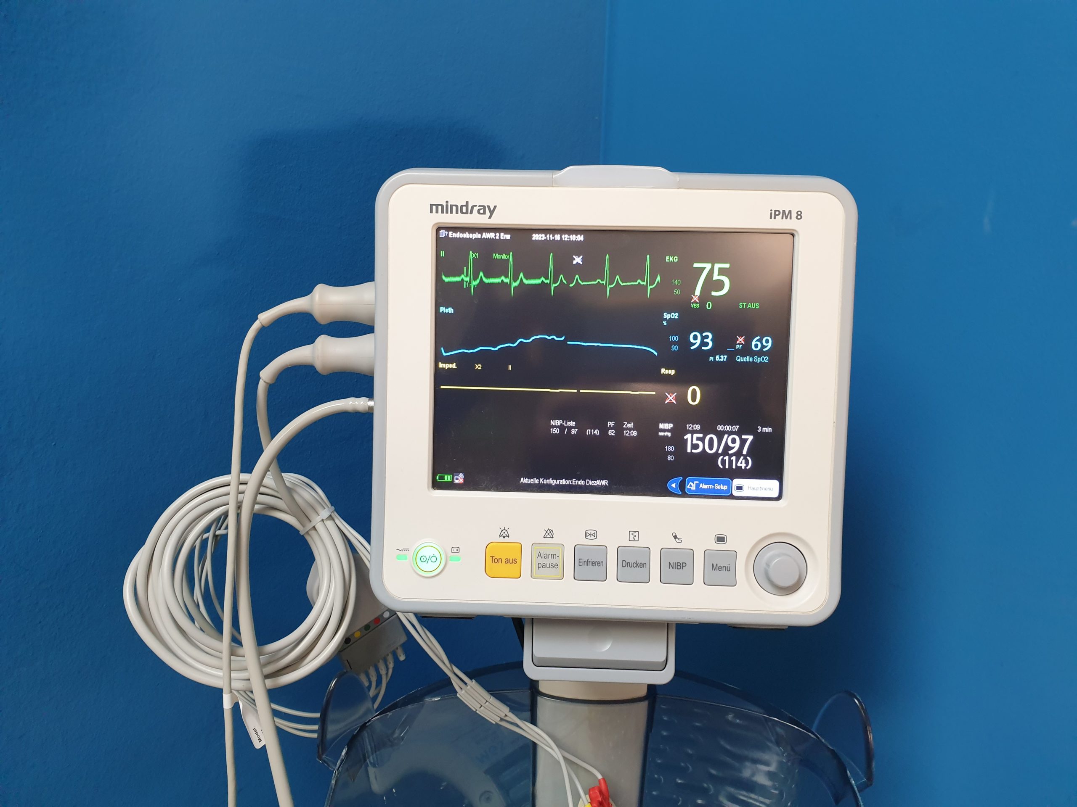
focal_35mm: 26
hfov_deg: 67.3
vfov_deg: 53.1
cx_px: 538
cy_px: 404
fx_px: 809
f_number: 2.4
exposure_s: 1/50
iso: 200
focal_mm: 4.3
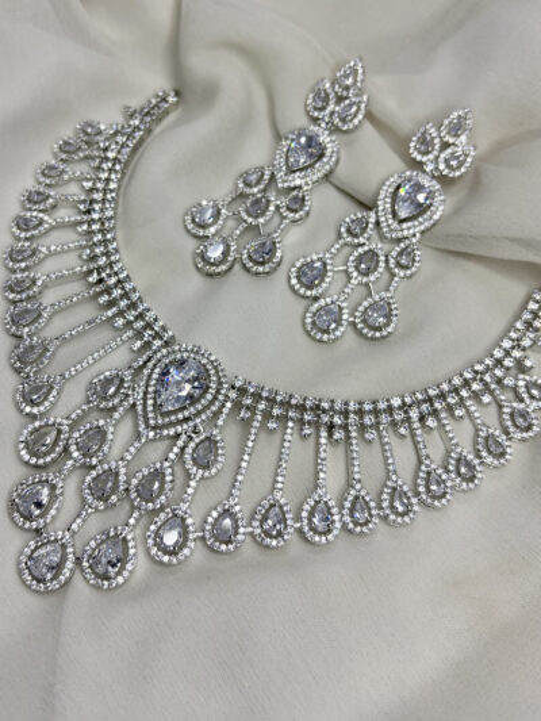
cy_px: 360
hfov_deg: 53.1
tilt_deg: -60.2
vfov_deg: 67.3
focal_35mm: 26
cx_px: 270
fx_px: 542
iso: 80
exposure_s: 1/50
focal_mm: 5.96
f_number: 1.6
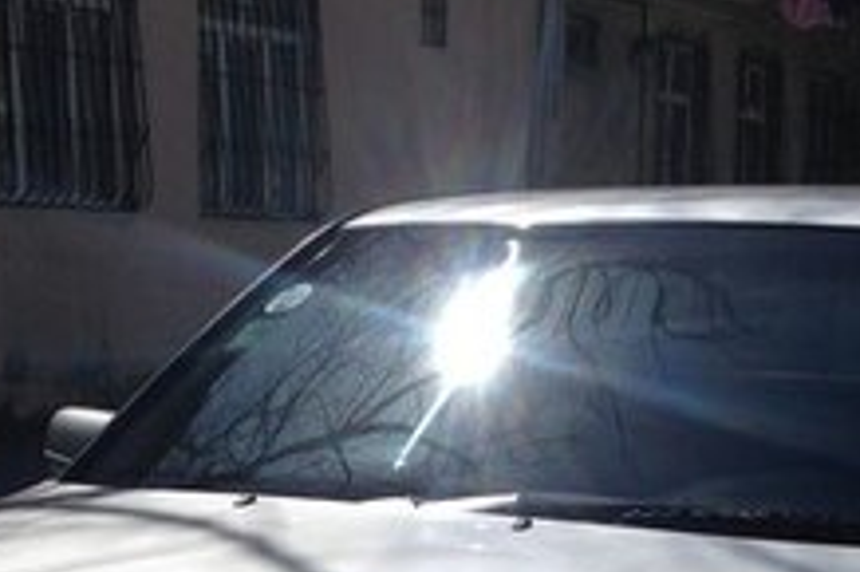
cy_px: 842
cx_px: 426
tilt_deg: -12.8
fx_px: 2482
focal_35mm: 104
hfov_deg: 19.7
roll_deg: -0.6
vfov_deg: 12.5
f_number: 2.4
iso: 50
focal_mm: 4.12
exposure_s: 1/3390
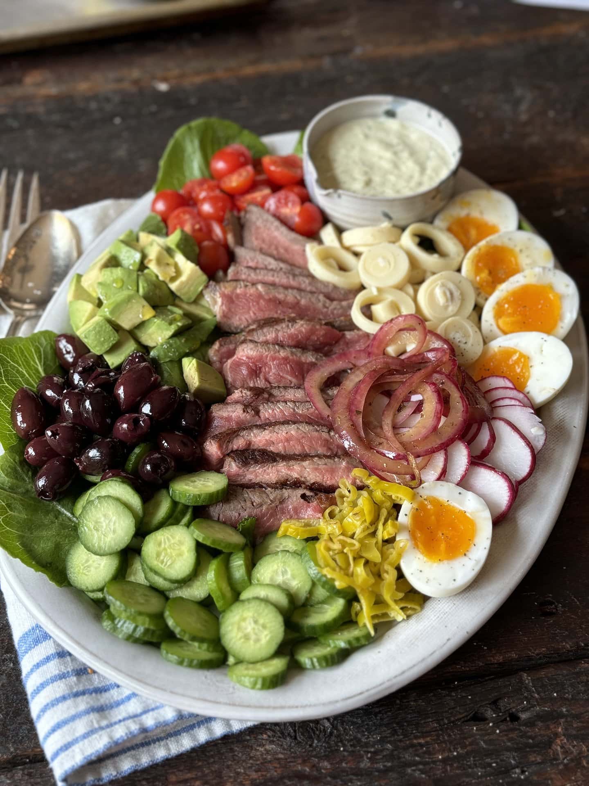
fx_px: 1089
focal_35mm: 48
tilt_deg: -52.5
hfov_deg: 30.3
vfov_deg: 39.7
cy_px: 393
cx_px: 294
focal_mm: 6.76
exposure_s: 1/172
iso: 64
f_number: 1.78
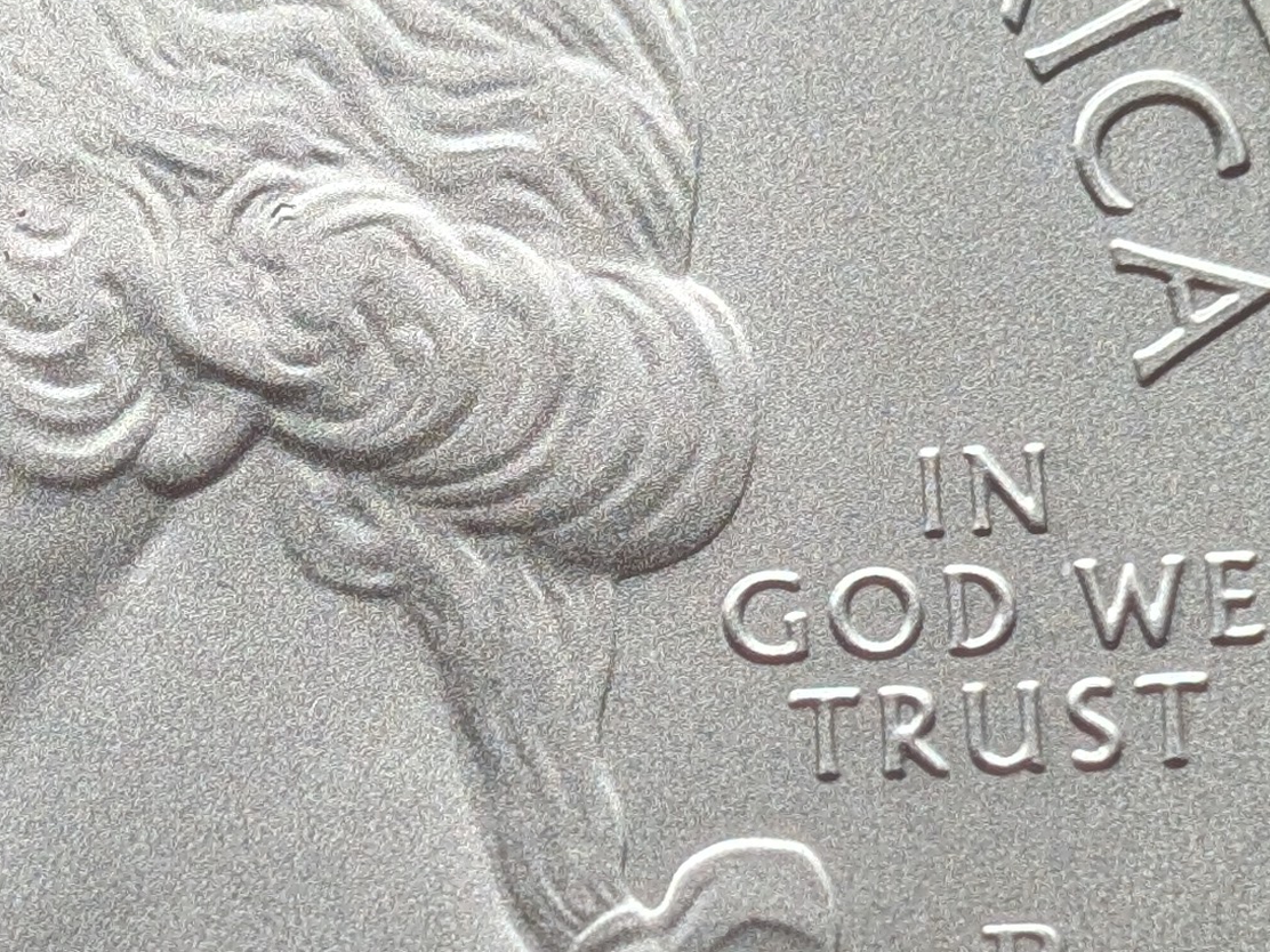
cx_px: 194
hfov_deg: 10.9
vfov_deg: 8.2
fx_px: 6604
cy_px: 815
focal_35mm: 180
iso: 30
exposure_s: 1/147
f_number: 1.68
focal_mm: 6.9
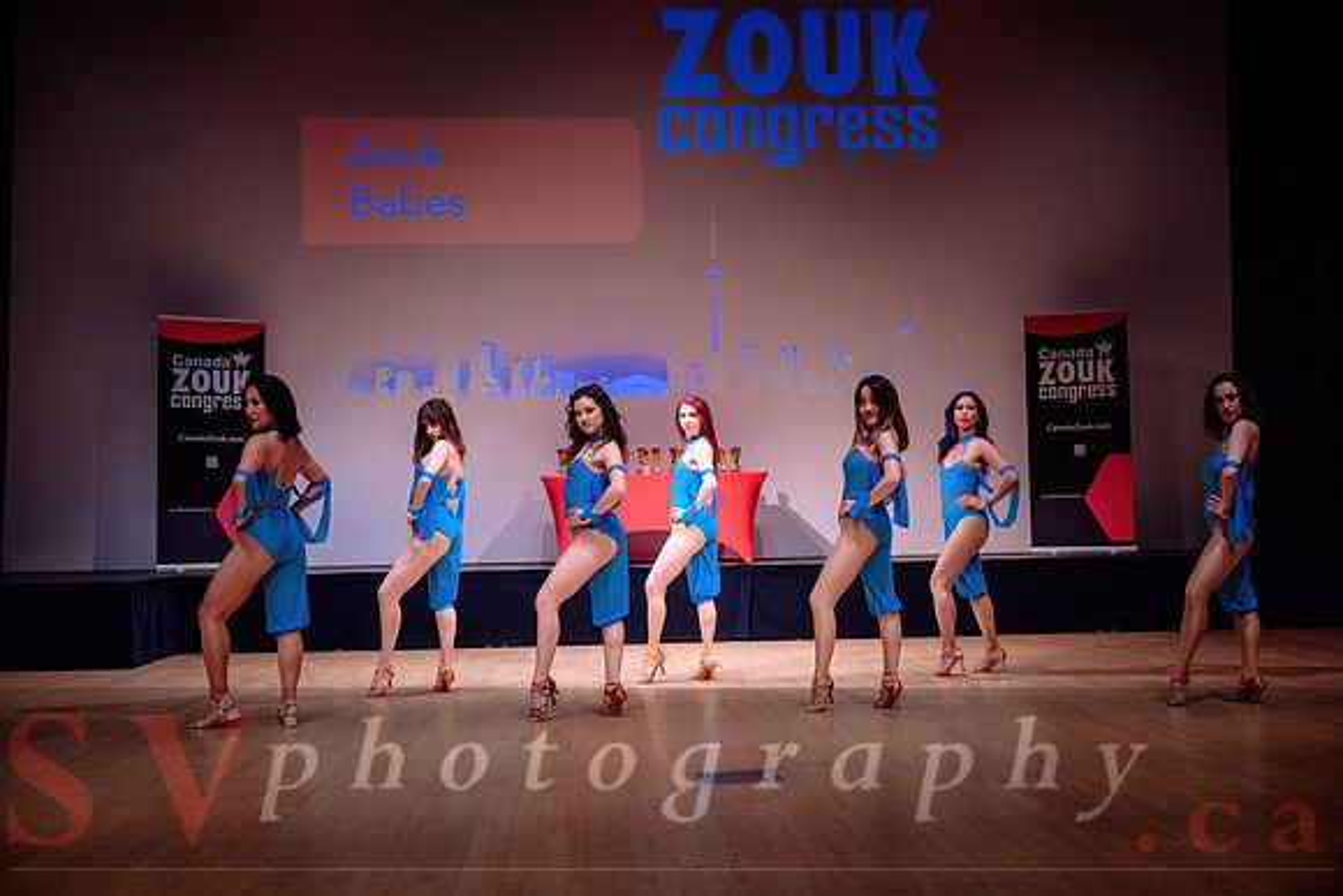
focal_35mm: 40
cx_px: 672
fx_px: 1493
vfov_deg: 33.4
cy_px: 448
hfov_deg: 48.4
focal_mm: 40
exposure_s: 1/500
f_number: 2.8
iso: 1600
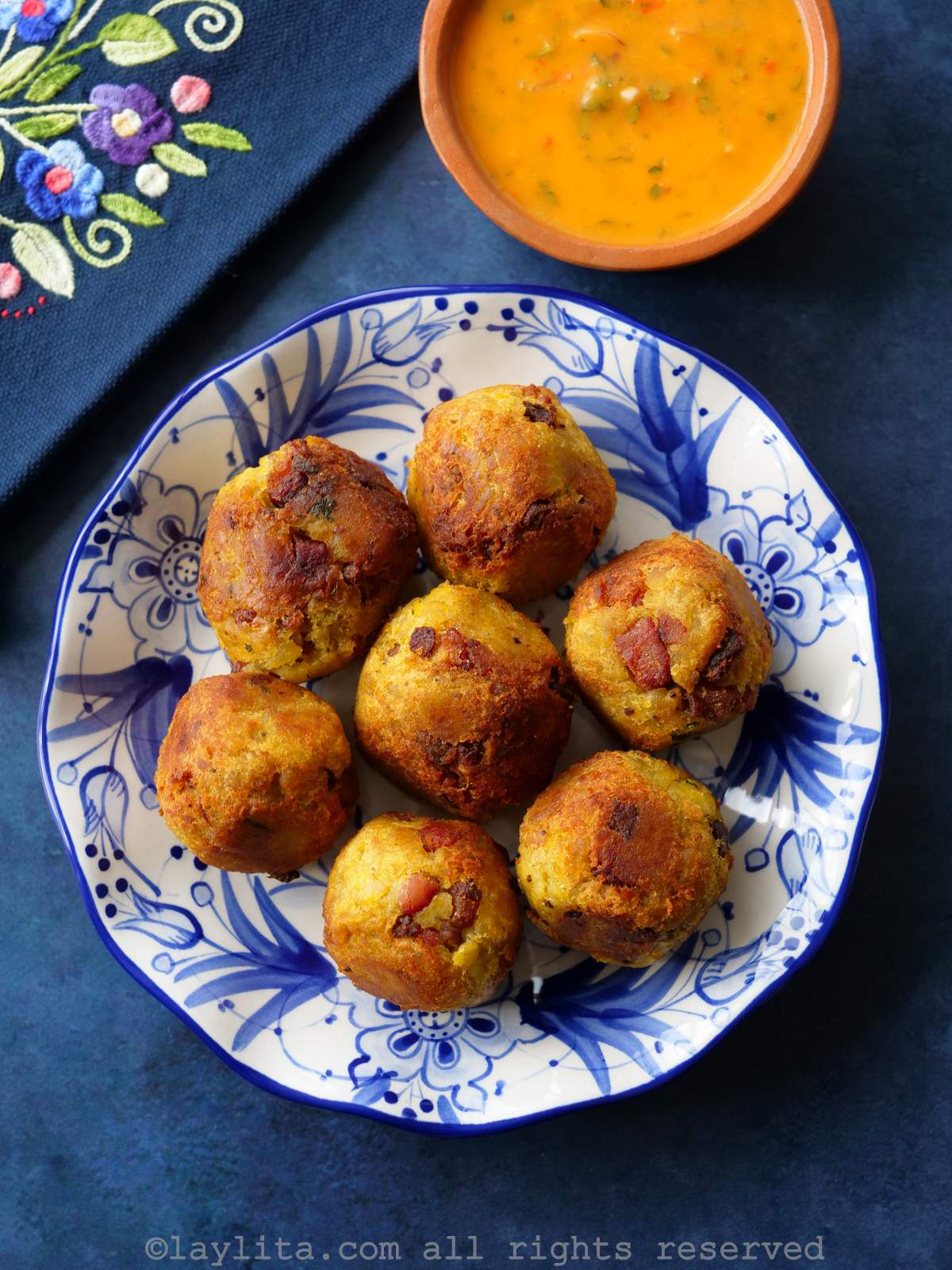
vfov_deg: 31.2
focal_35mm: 62
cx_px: 476
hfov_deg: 23.7
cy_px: 635
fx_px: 2273
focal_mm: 31
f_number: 3.7
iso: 320
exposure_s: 1/80
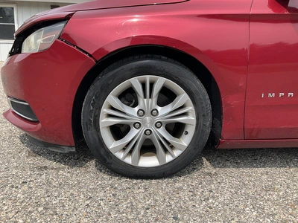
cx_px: 149
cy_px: 112
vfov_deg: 48.2
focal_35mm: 29
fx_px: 250
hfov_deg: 61.7
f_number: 1.8
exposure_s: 1/1250
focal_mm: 3
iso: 25
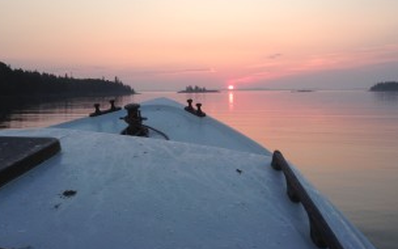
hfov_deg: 43.4
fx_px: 499
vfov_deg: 27.7
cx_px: 228
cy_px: 72
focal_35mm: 46
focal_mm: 4.12
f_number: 2.4
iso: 50
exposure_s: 1/176
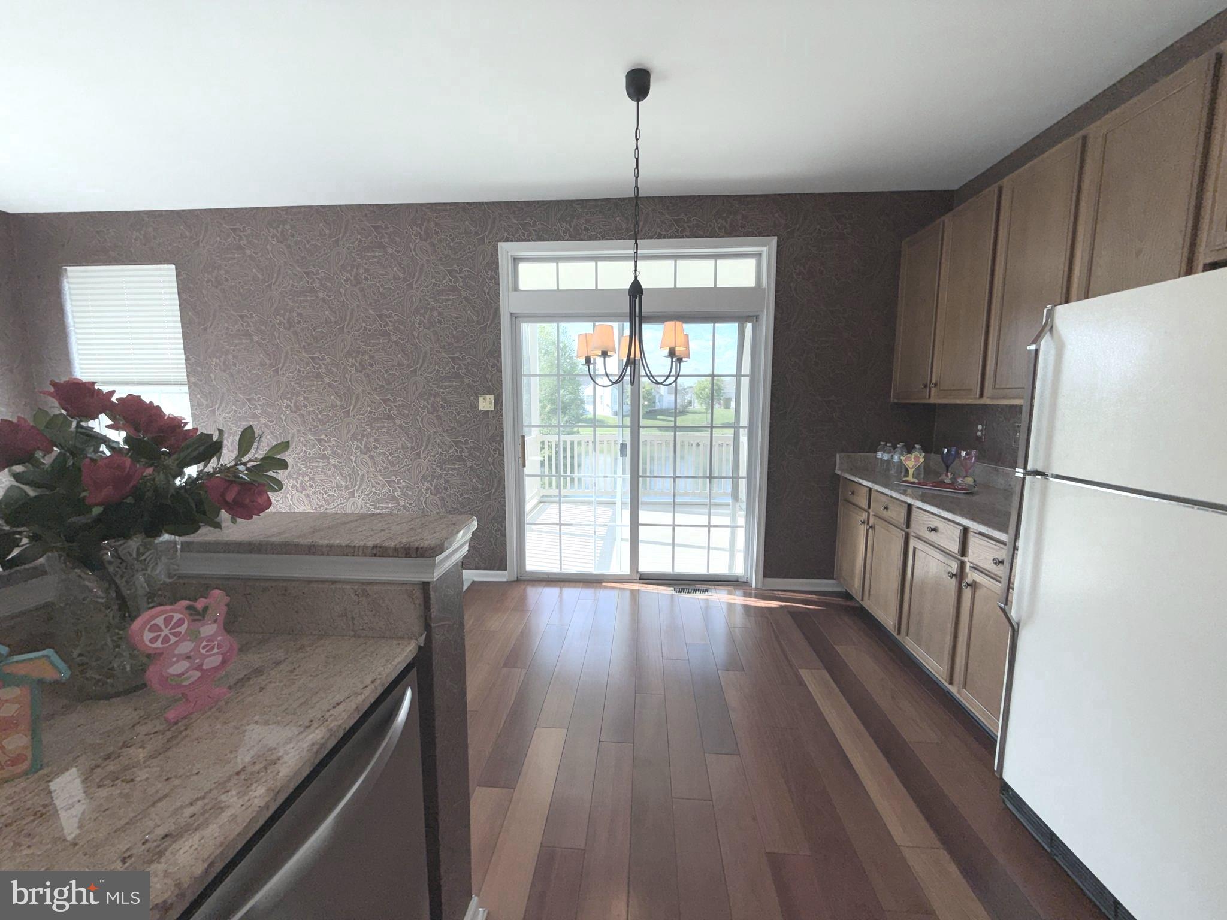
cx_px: 614
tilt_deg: -7.0
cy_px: 460
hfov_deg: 102.1
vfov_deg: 85.7
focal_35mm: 14
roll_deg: -0.3
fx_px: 496
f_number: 2.2
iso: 16
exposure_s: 1/122
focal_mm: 2.22
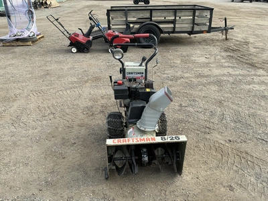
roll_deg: -0.1
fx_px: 217
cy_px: 100
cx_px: 134
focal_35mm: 28
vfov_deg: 49.7
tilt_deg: -26.7
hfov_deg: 63.4
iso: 25
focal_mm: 3
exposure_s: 1/635
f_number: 1.8
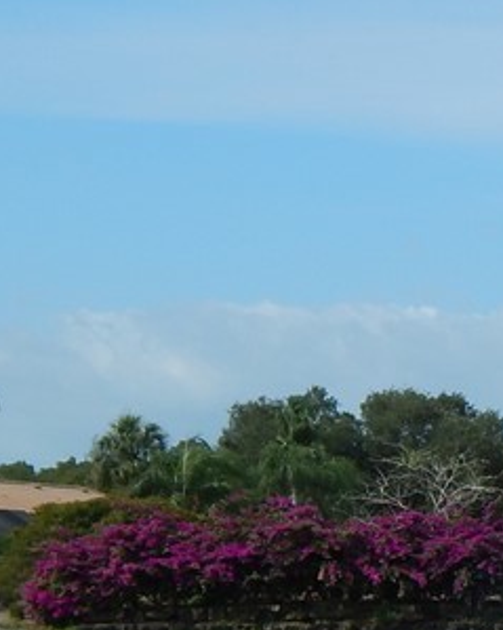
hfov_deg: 8.0
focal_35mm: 184
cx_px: 1002
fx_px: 3426
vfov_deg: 10.4
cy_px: 619
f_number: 3.8
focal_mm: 9.7
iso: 125
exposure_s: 1/1250
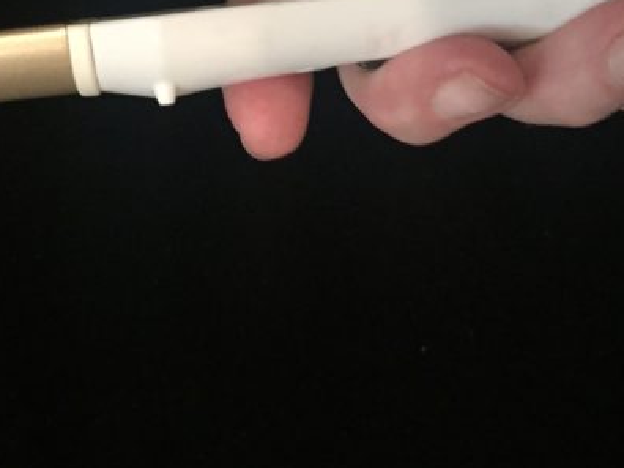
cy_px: 36
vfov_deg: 19.2
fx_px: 1352
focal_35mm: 75
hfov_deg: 25.5
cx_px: 107
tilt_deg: -49.1
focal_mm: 4.15
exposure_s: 1/20
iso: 250
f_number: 2.2
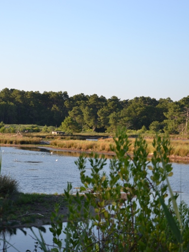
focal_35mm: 83
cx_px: 70
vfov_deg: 23.6
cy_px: 126
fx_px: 604
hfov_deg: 17.7
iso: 100
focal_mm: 38
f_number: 5.6
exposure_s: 1/125
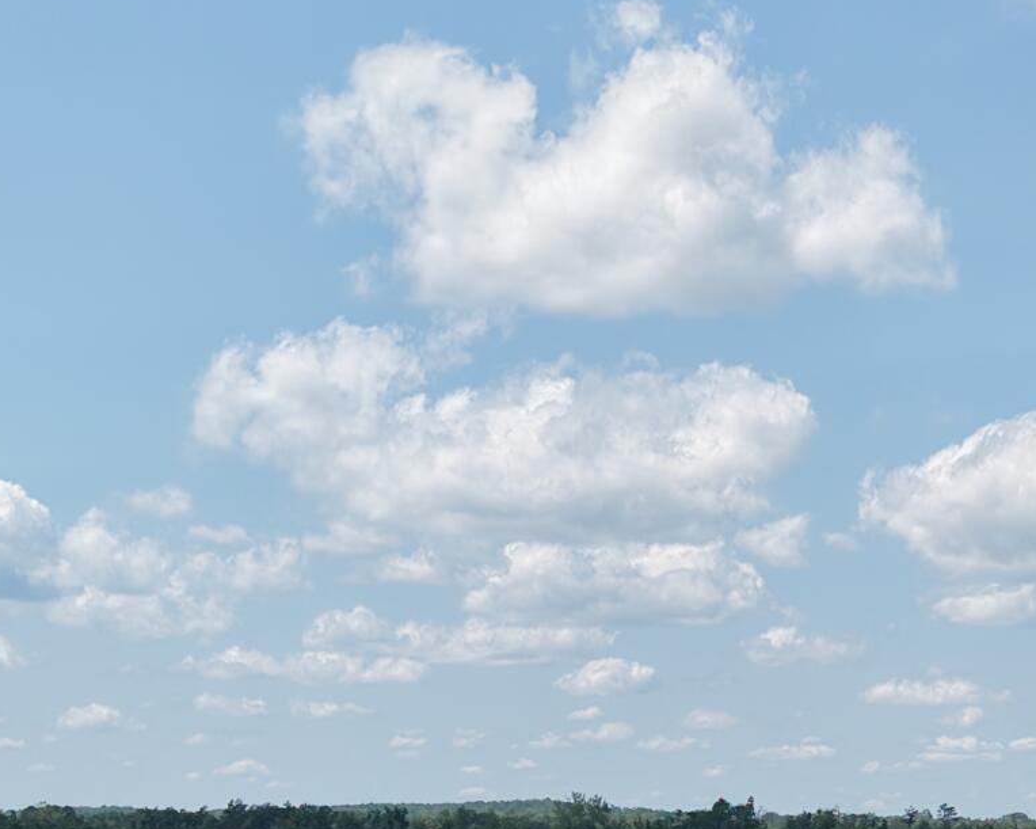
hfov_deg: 20.5
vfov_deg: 16.3
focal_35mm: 92
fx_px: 2821
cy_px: 853
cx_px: 849
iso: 300
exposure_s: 1/6000
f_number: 1.8
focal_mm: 8.67
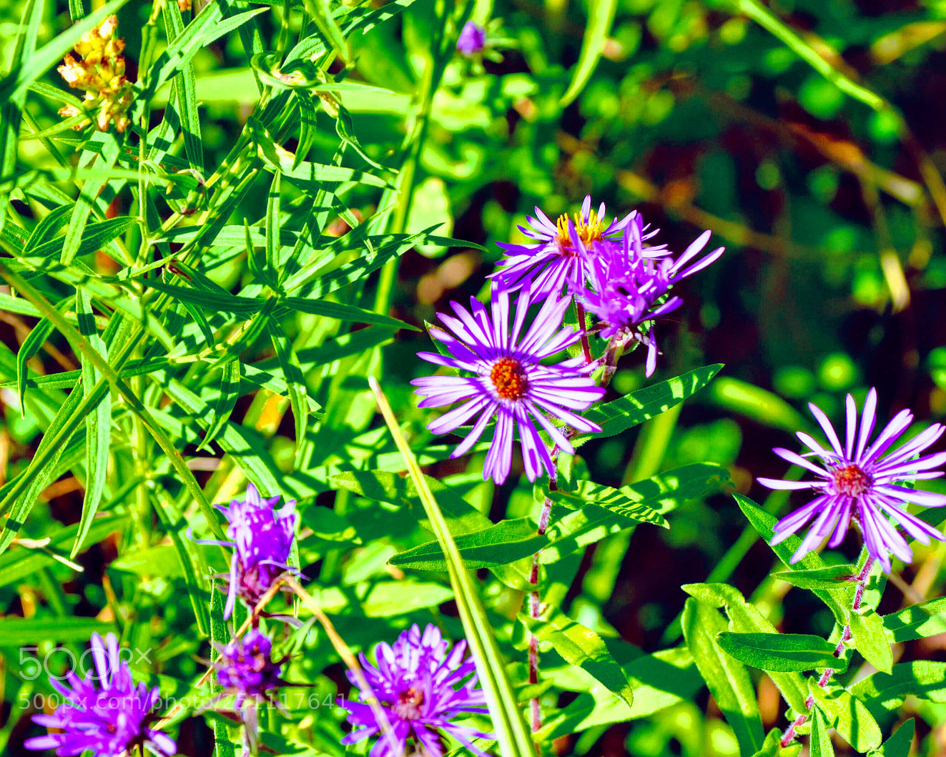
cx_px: 546
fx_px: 6429
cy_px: 378
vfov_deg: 6.7
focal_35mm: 230
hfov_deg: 8.4
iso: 200
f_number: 9.5
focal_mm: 135
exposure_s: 1/180
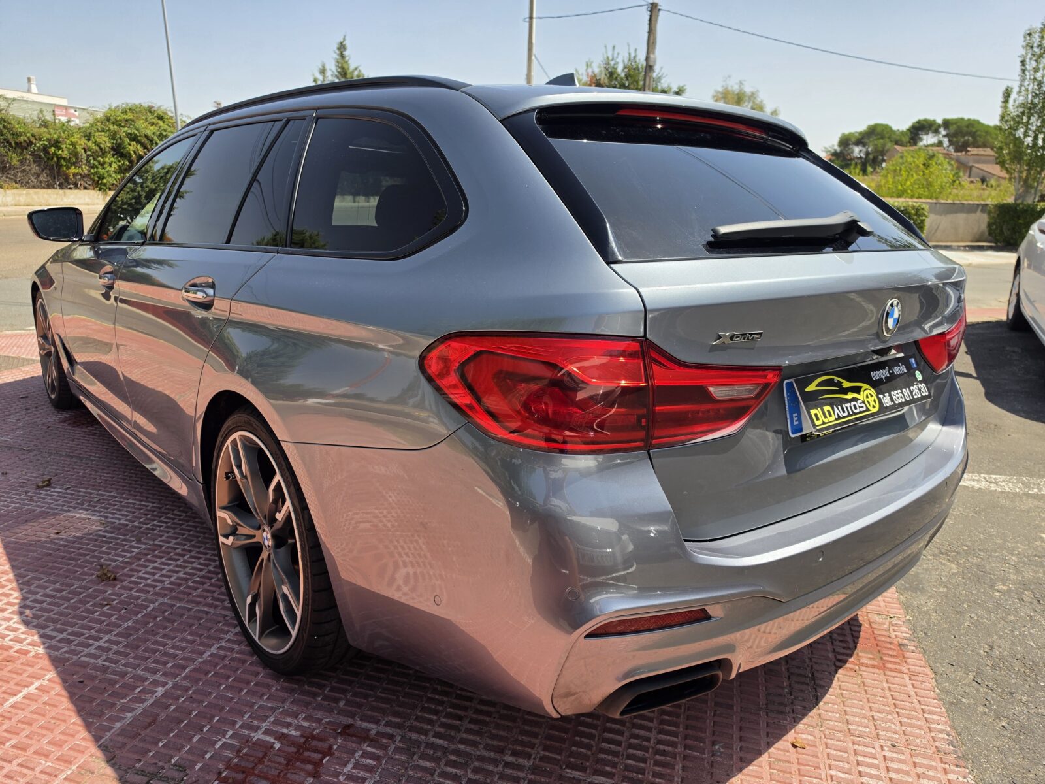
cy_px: 392
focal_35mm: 23
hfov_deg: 73.9
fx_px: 694
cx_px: 522
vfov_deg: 58.9
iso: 64
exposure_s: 1/4432
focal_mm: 6.5
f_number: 1.4
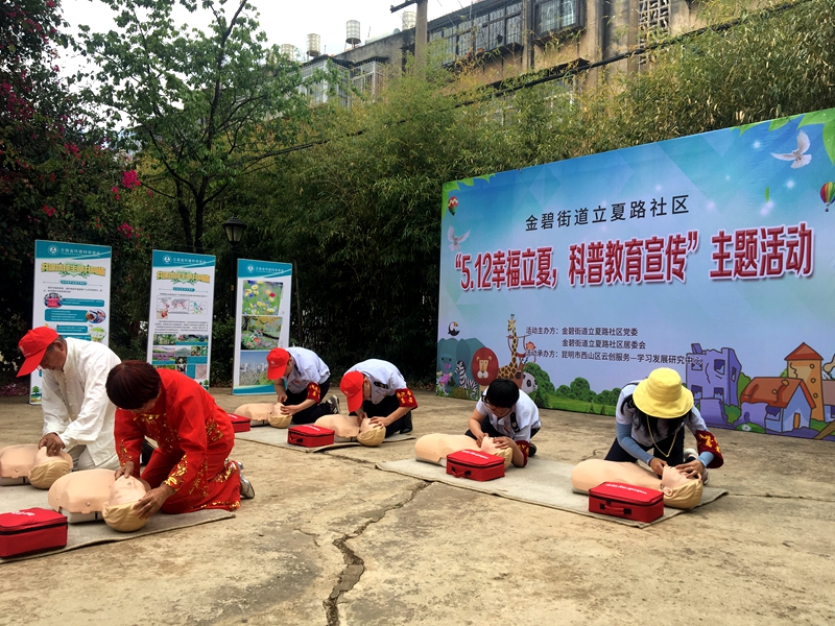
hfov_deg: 61.7
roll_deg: -1.8
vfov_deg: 48.2
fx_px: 700
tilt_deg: +2.7
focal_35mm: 29
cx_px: 418
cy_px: 313
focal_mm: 4.15
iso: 25
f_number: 2.2
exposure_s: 1/490
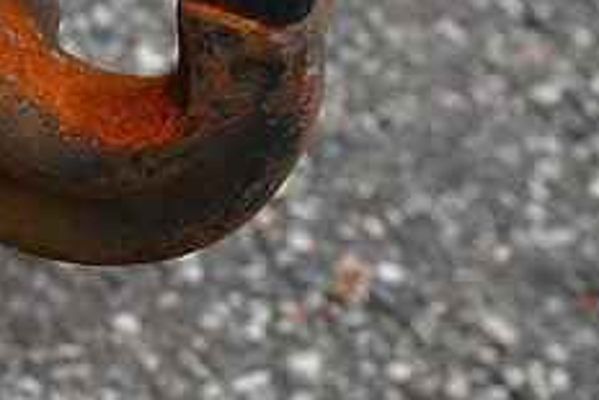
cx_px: -142
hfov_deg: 7.6
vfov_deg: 5.1
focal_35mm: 270
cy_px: -86
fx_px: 4495
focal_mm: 72
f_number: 11
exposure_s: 1/125
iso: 1250
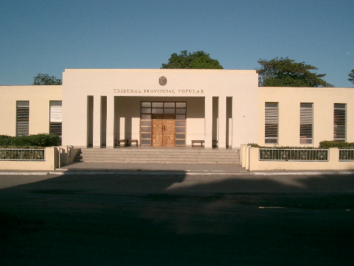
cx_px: 177
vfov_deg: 36.8
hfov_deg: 47.9
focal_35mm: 39
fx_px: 399
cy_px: 133
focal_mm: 8
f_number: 4.8
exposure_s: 1/1600
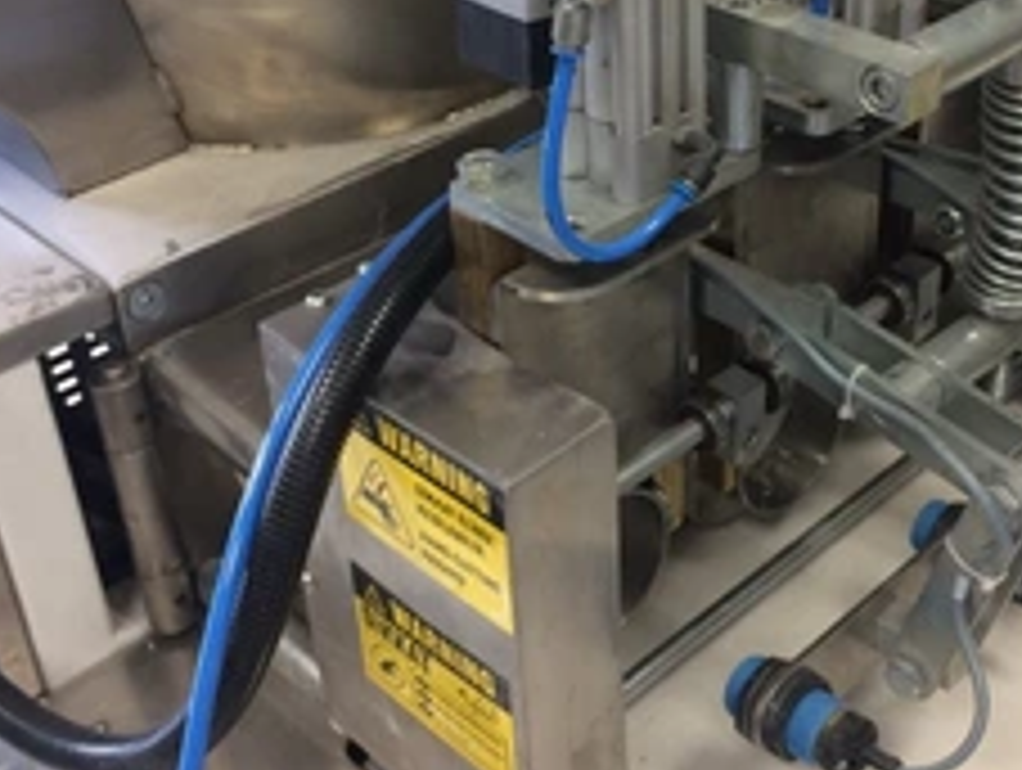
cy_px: 261
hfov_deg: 37.2
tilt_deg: -31.5
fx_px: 1508
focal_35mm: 51
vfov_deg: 28.5
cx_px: 648
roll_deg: +1.9
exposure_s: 1/30
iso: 64
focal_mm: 4.15
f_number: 2.2
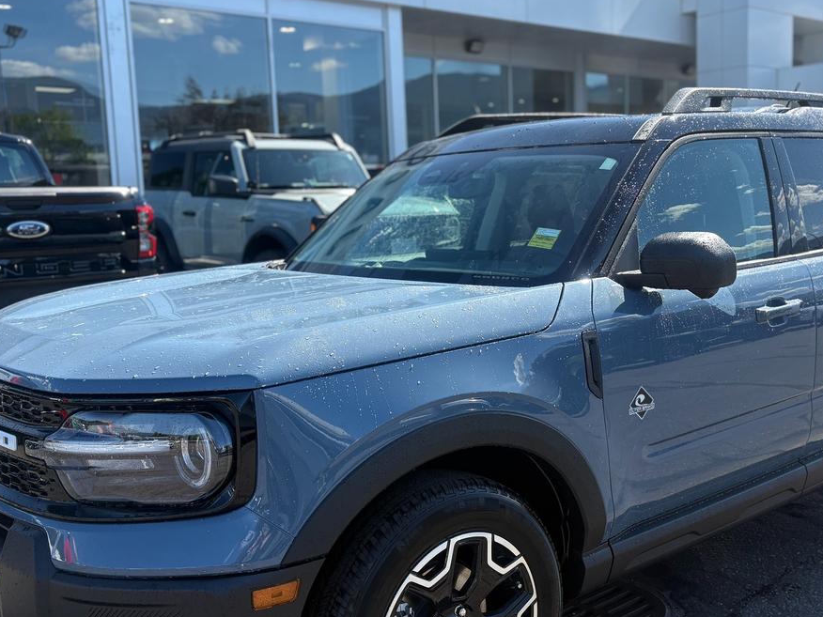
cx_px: 454
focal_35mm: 38
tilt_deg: -7.3
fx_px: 903
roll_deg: +2.1
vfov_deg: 37.7
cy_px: 305
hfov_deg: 48.9
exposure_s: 1/1337
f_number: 1.6
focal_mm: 5.96
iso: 50
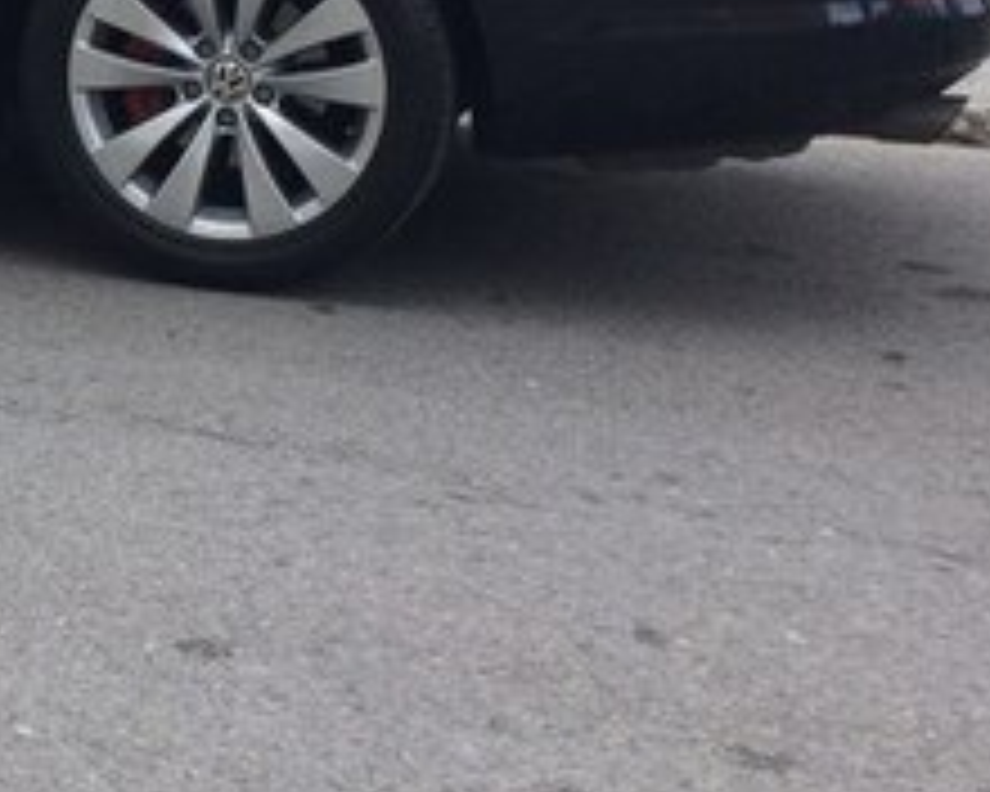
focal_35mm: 85
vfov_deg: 17.3
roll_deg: -0.8
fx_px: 2491
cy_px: -155
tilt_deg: -5.0
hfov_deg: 20.4
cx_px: -333
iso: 32
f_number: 2.2
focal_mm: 4.15
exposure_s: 1/246
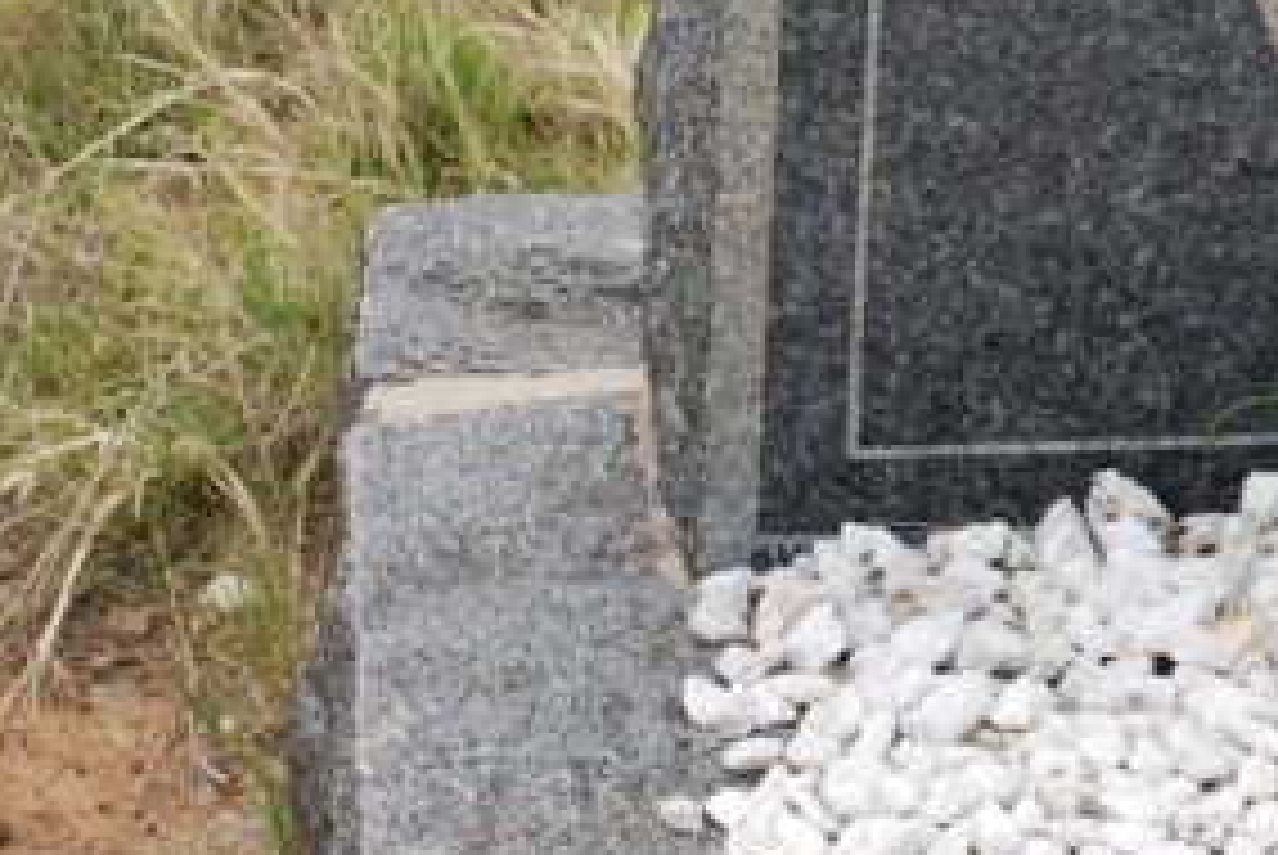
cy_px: -425
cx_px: 1971
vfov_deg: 6.3
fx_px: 7676
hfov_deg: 9.2
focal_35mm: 216
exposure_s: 1/125
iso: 100
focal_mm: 40
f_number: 5.6
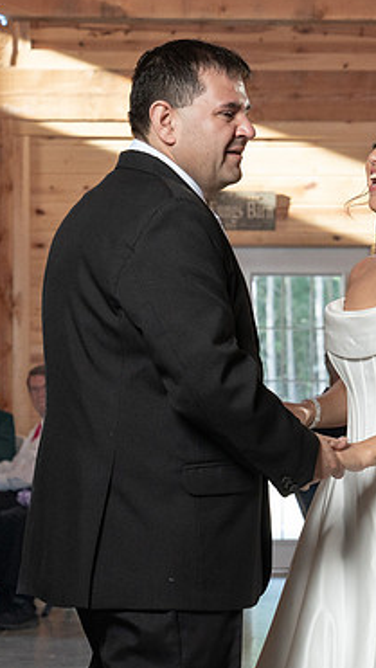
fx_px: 2302
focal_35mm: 130
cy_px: 379
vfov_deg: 16.5
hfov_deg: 9.3
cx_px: 305
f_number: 5.6
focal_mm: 68
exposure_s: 1/200
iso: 2000
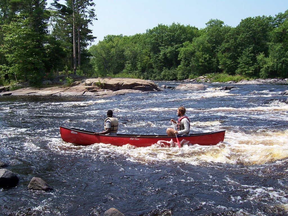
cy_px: 108
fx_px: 349
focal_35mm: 42
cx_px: 144
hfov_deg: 44.8
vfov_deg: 34.3
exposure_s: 1/350
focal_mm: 7
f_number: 5.6
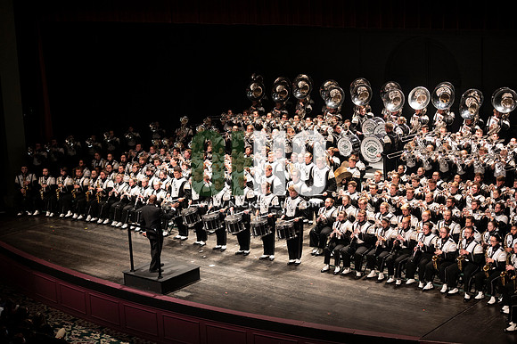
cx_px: 258
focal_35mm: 70
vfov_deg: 19.4
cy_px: 172
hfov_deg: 28.9
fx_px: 1005
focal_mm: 70
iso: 2500
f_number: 2.8
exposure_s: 1/500
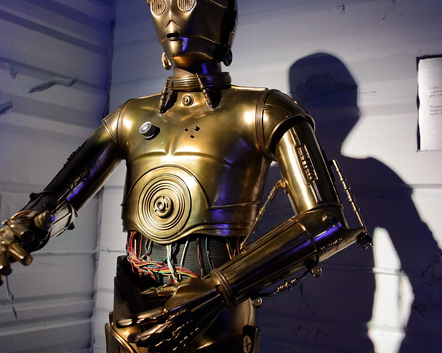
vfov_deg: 40.1
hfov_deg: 48.9
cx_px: 257
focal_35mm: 37
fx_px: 484
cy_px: 170
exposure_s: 1/60
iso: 3200
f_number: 2.8
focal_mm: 24
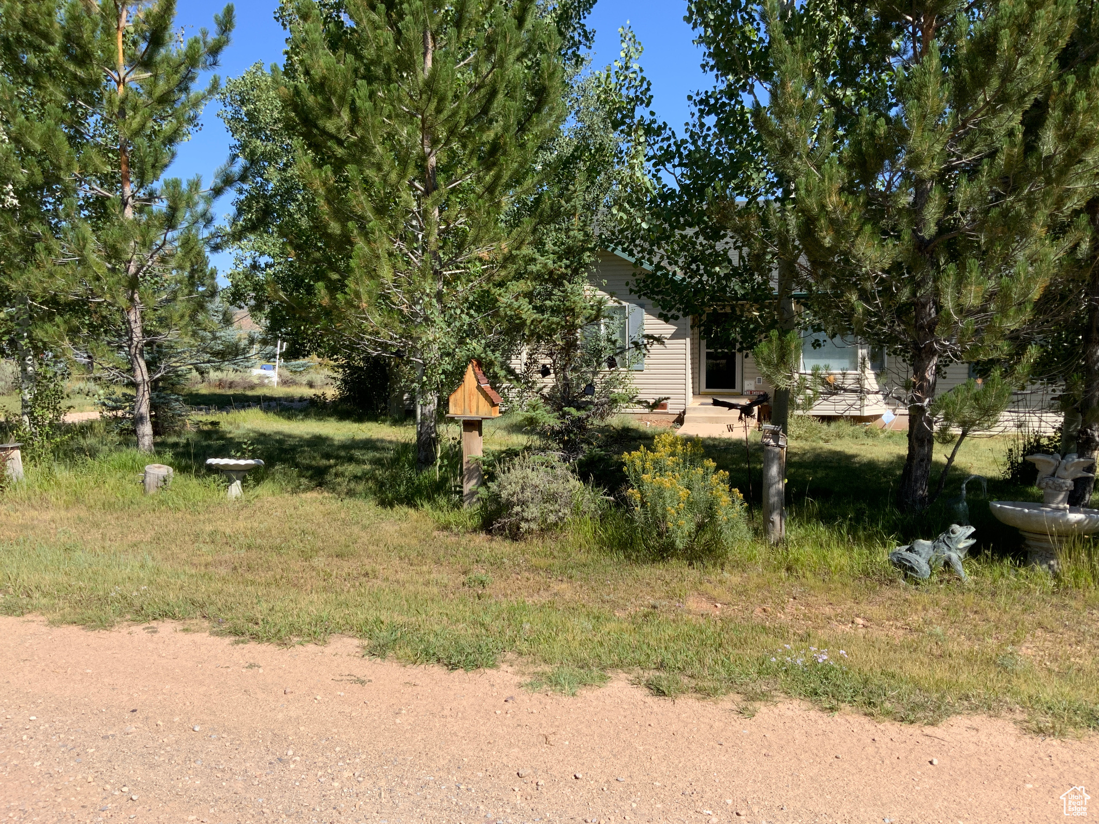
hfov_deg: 61.7
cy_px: 412
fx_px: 921
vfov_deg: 48.2
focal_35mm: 29
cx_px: 550
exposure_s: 1/1412
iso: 16
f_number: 1.8
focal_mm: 3
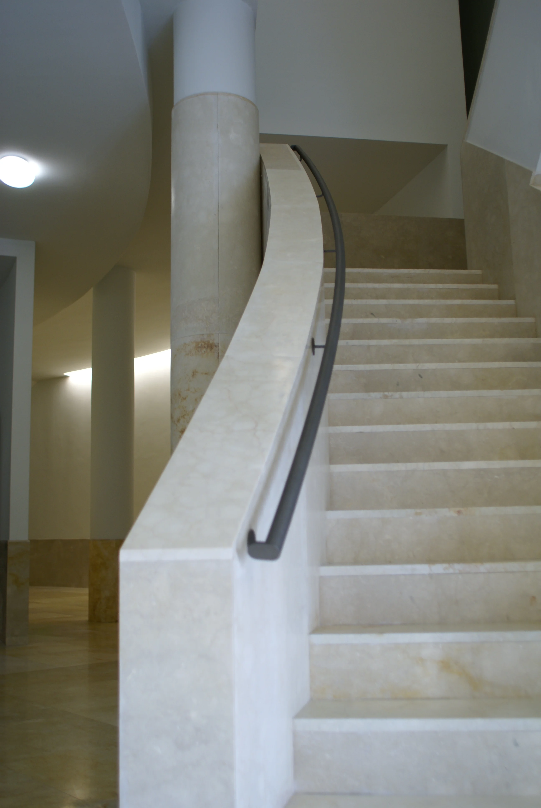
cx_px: 270
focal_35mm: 36
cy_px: 404
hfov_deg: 37.0
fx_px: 809
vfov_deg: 53.1
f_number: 2.2
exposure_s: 1/40
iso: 100
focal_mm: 24
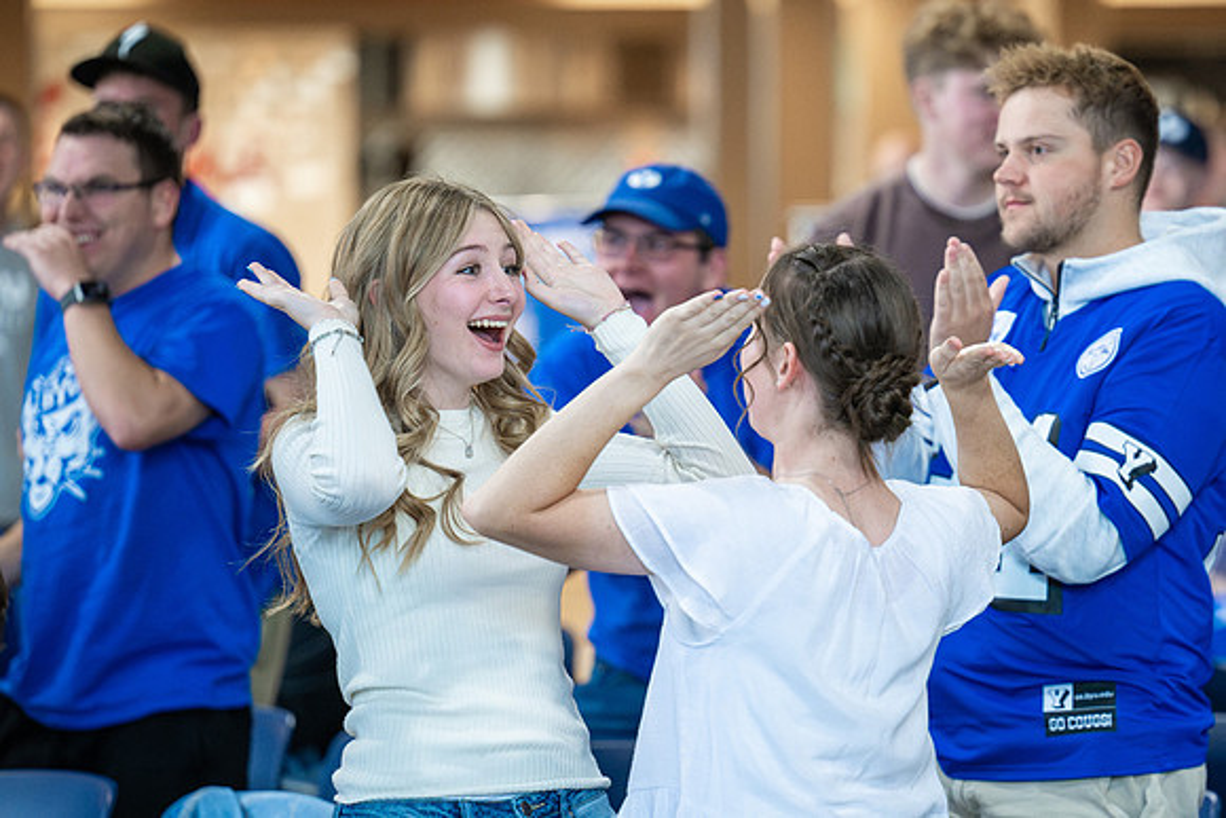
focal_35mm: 252
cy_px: 510
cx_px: 751
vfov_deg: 5.4
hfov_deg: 8.2
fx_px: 8594
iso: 3200
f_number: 2.8
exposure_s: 1/400
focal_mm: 150
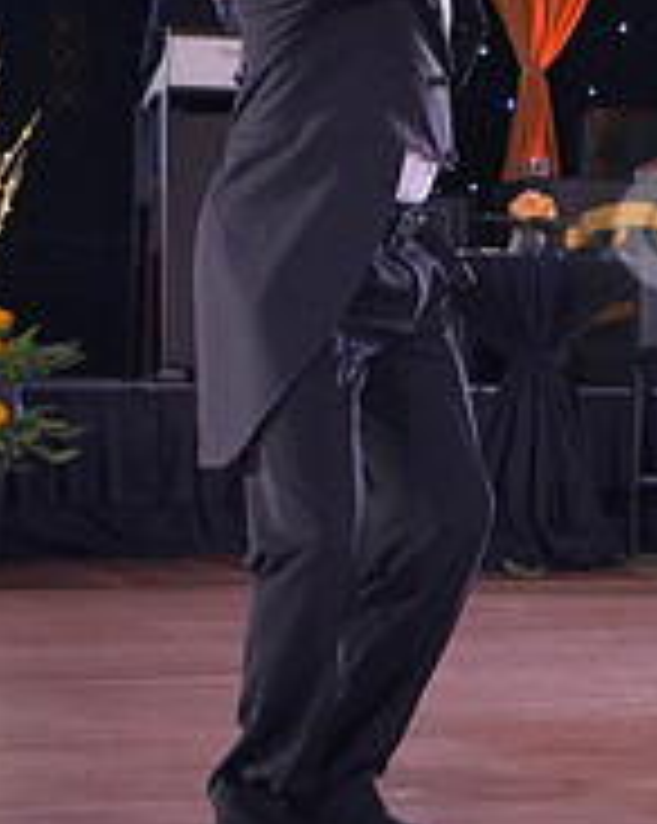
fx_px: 3555
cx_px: 1066
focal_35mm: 146
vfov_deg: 13.2
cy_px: 236
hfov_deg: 10.1
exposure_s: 1/400
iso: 1600
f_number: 4
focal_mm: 33
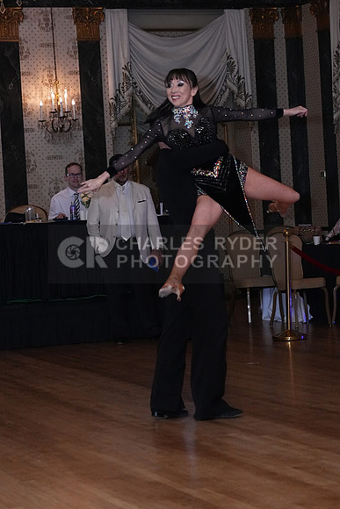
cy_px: 254
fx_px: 1373
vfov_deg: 21.0
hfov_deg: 14.1
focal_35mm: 97
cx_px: 170
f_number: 4
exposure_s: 1/200
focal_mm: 65
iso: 5000
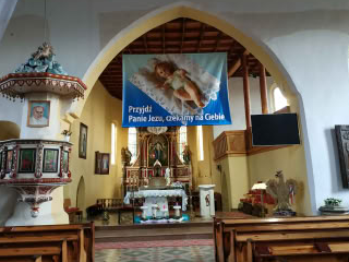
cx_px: 182
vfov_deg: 46.5
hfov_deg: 59.9
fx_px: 302
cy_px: 105
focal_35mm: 30
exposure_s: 1/25
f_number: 1.9
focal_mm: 3.94
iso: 320
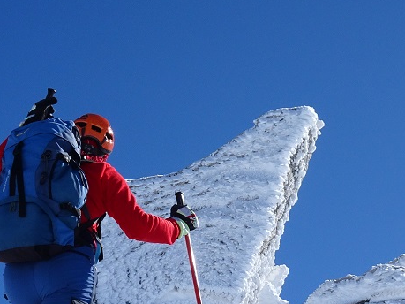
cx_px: 204
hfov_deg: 18.0
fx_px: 1275
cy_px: 218
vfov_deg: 13.5
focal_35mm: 109
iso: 80
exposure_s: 1/1250
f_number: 4
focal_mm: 6.8
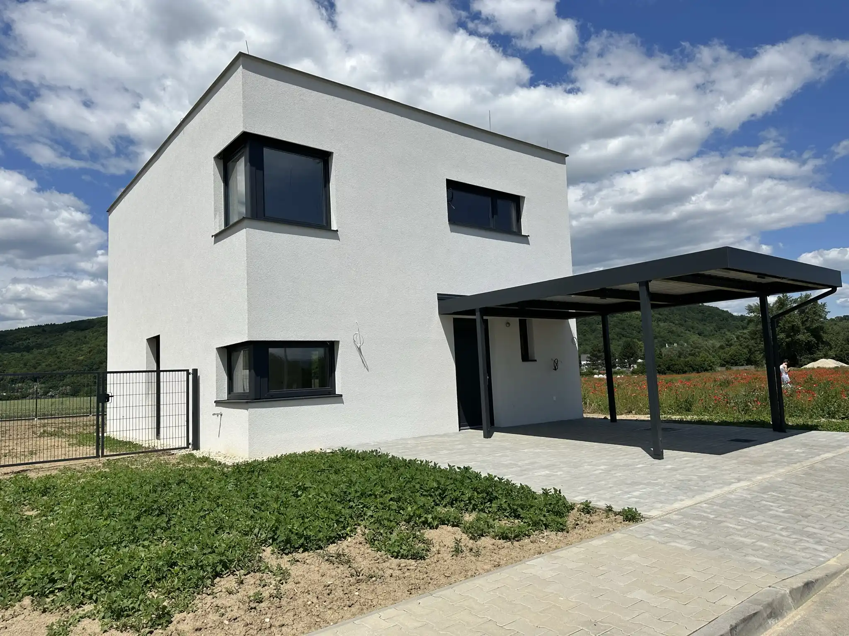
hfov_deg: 71.6
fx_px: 589
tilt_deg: +5.2
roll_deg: +2.6
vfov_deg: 56.8
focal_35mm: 24
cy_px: 318
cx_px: 424
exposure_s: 1/9709
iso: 80
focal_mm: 6.86
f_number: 1.78
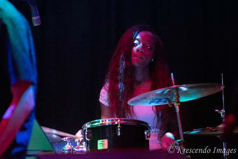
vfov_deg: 5.4
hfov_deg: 8.1
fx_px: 1686
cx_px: 119
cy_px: 80
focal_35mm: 255
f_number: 2.8
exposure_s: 1/200
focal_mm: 170
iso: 6400
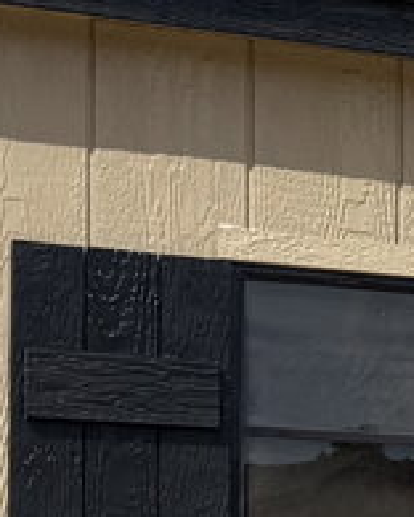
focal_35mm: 192
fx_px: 2941
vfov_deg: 9.8
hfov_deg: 7.3
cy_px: 740
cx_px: 1128
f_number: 1.78
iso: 80
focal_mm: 6.76
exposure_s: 1/7092
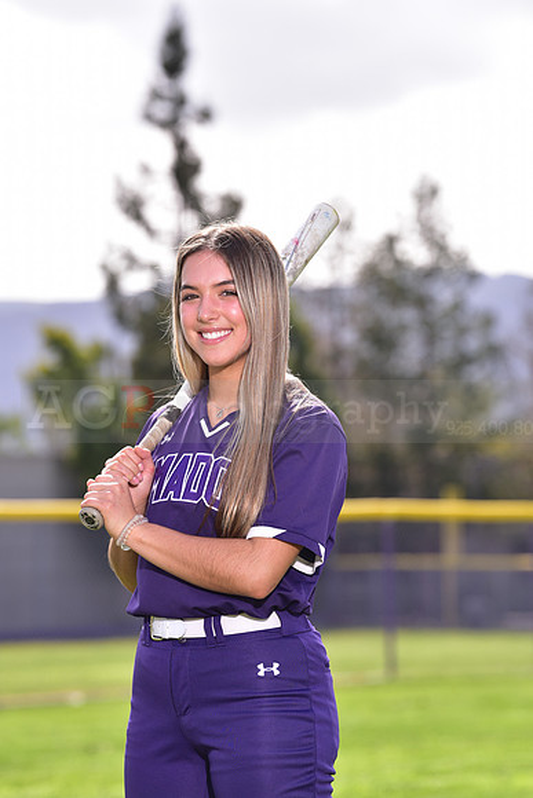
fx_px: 3995
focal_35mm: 180
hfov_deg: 7.6
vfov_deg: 11.4
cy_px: 399
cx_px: 266
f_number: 5.6
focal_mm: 180
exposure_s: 1/250
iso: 100
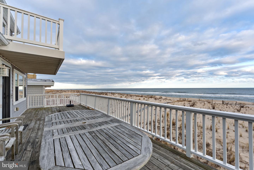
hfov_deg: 96.7
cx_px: 127
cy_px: 85
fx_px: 113
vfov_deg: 73.7
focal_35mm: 16
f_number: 11
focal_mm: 16
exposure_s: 1/30
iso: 200
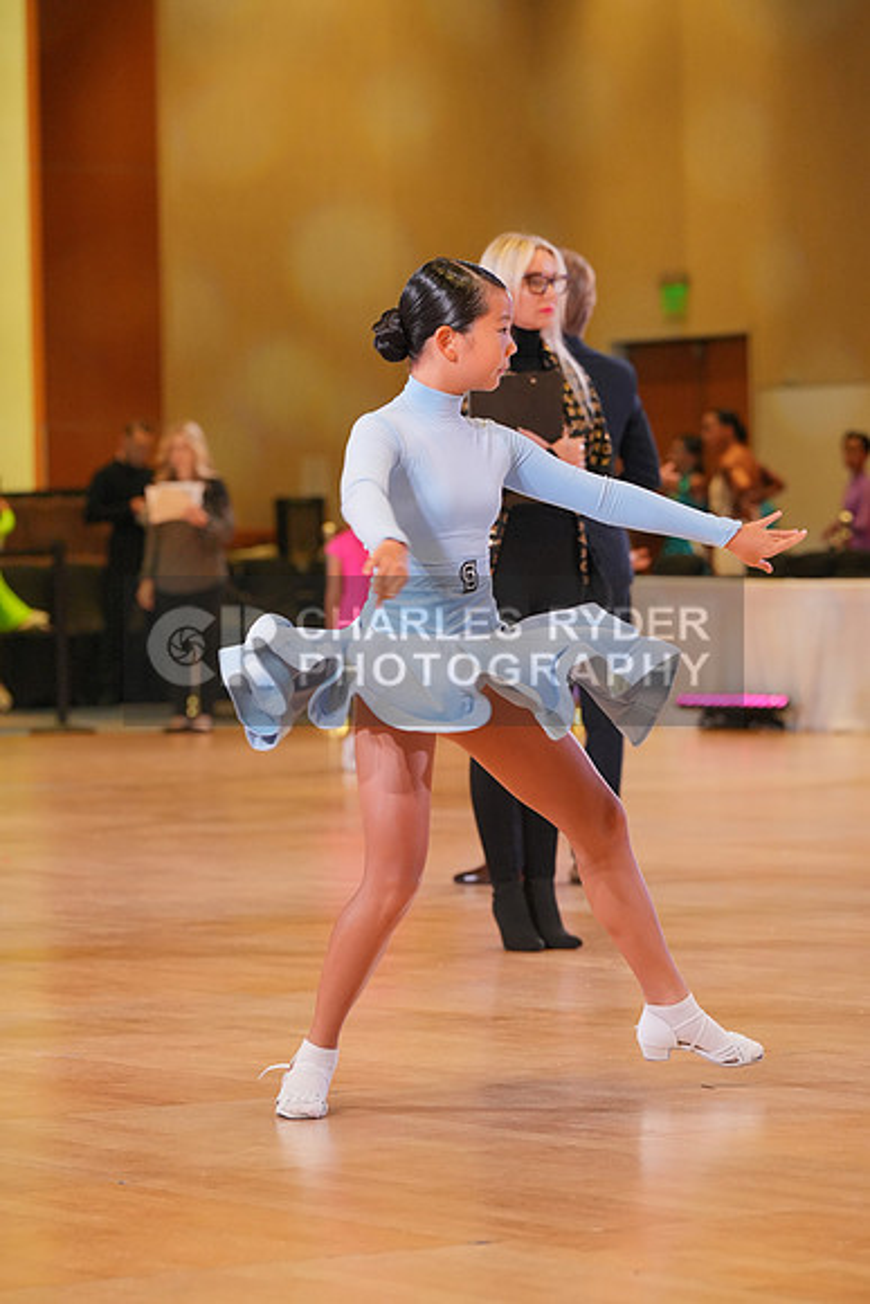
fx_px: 5543
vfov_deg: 13.4
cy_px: 652
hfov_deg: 9.0
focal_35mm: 153
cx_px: 435
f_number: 5.6
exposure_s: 1/400
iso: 4000
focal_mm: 153
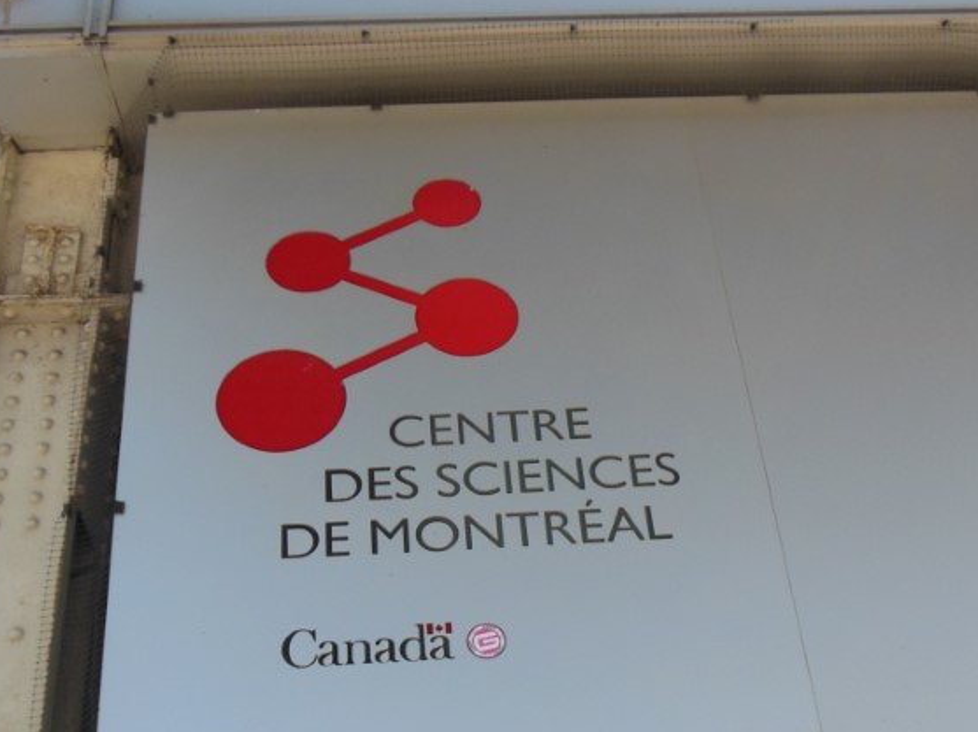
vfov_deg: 31.3
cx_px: 514
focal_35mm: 46
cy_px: 467
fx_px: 1299
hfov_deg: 41.3
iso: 125
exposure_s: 1/640
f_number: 3.2
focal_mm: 4.5
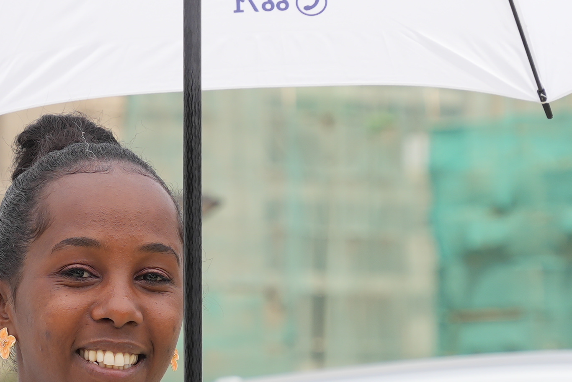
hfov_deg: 5.7
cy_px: 163
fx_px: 5704
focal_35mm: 359
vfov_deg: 3.8
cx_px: 72
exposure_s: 1/250
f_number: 5.6
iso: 100
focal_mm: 70
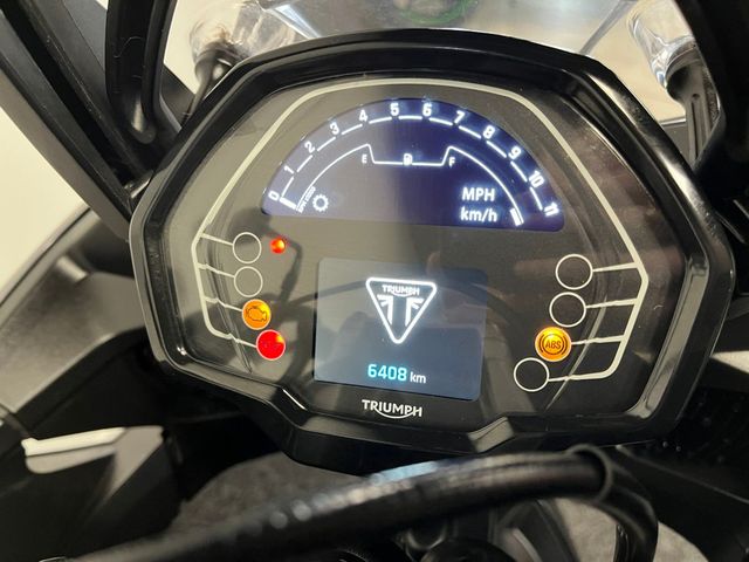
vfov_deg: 53.1
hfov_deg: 67.3
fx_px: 563
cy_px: 281
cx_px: 374
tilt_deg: -45.7
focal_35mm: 26
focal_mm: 5.1
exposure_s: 1/50
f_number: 1.6
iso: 400
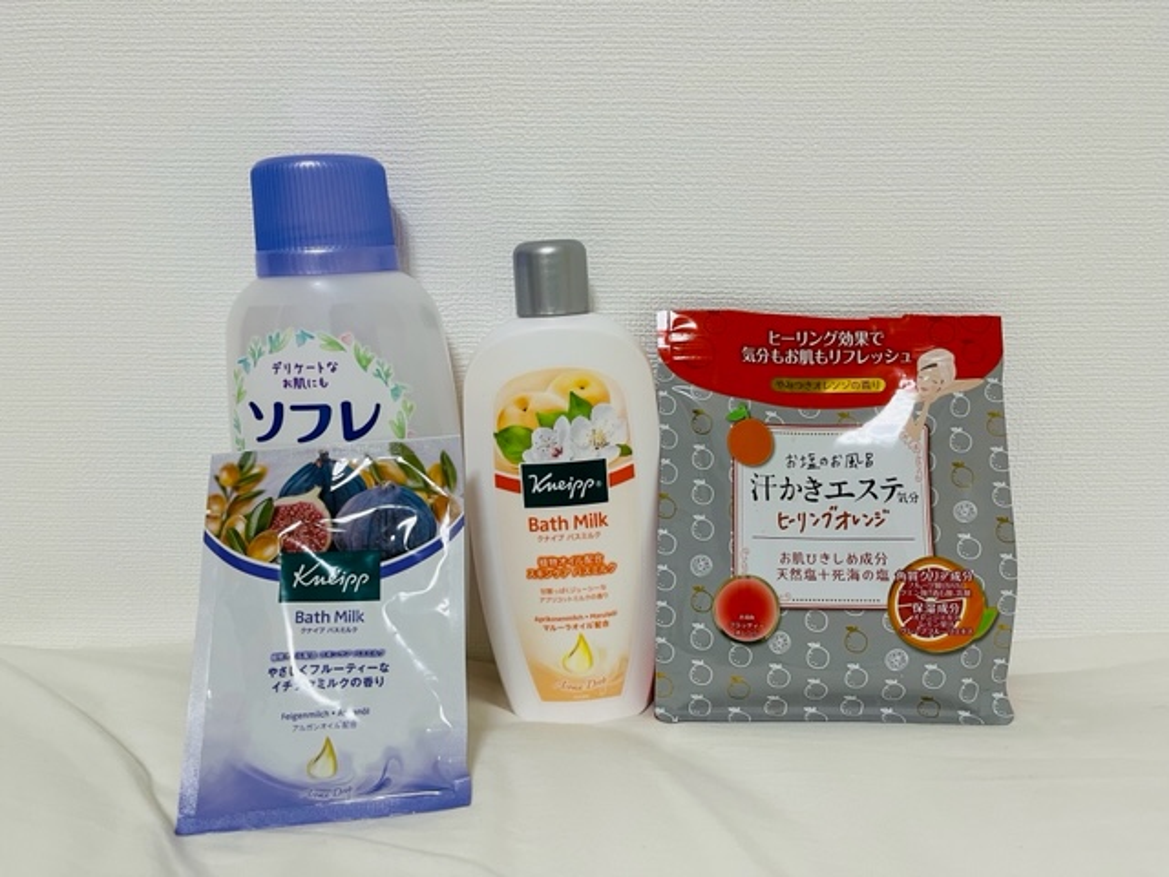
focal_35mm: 26
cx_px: 584
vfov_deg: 53.1
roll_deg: +0.3
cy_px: 438
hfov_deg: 67.3
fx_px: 878
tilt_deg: -13.8
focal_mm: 5.1
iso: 125
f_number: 1.6
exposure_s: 1/60
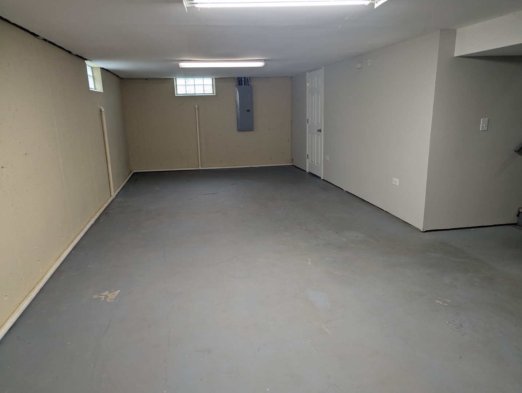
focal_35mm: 24
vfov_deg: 56.9
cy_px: 196
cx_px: 261
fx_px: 362
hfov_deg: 71.5
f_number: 1.85
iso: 59
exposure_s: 1/24
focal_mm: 6.81
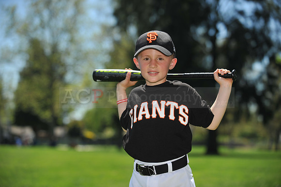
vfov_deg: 13.7
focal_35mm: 100
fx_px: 780
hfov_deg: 20.4
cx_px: 140
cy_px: 94
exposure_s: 1/2000
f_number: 4
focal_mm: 100
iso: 200
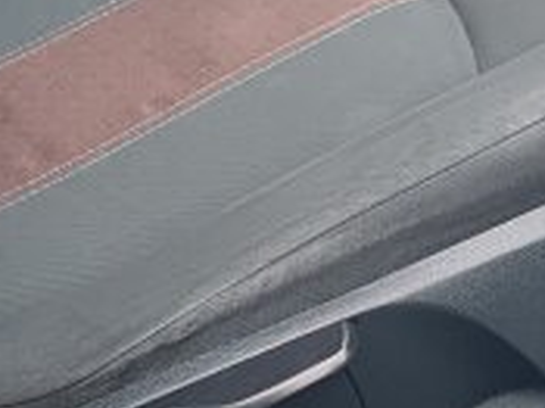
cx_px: 775
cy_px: -304
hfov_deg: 14.0
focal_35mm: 134
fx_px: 2108
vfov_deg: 10.5
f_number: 1.8
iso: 32
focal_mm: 4.25
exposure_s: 1/121
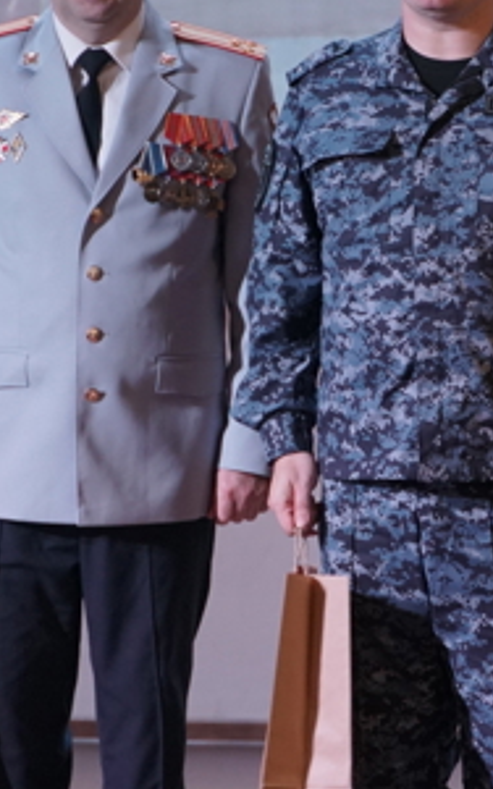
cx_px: 380
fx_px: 7146
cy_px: 425
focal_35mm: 332
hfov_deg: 3.9
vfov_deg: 6.3
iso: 1000
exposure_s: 1/50
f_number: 5.6
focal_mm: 87
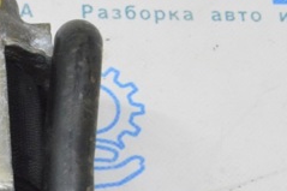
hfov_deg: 14.3
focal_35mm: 140
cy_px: 122
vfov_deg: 9.8
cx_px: -20
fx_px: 1118
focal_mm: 35
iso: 6400
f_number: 20
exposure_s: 1/20
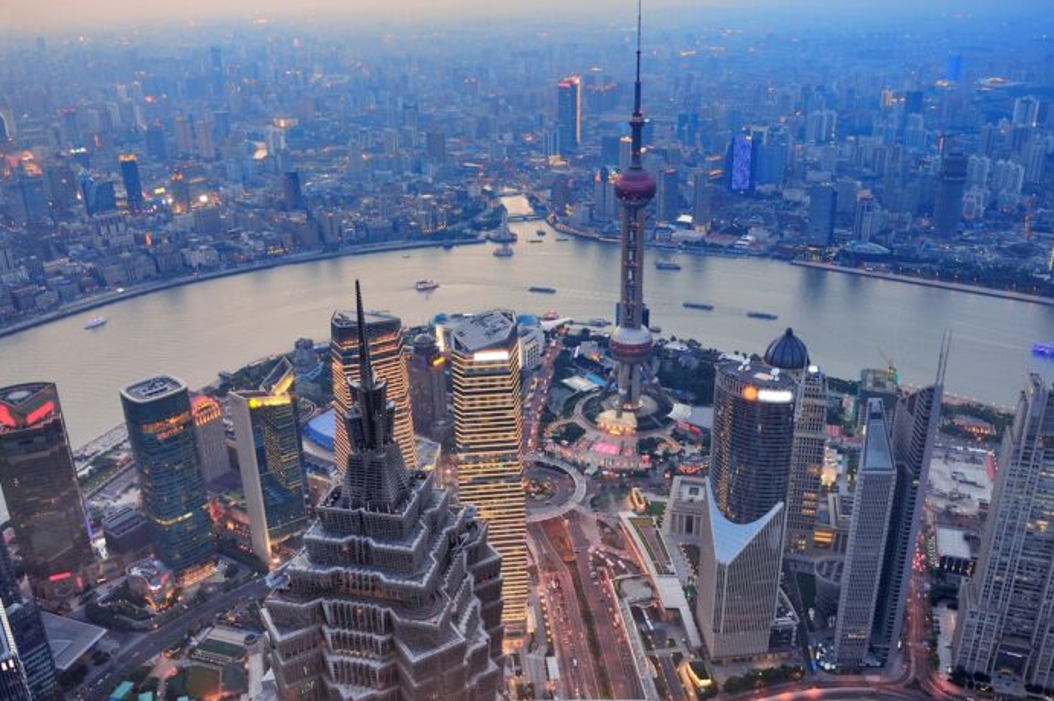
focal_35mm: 30
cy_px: 339
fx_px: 878
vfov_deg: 43.6
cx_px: 534
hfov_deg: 62.0
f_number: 3.3
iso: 200
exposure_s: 1/20
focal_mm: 27
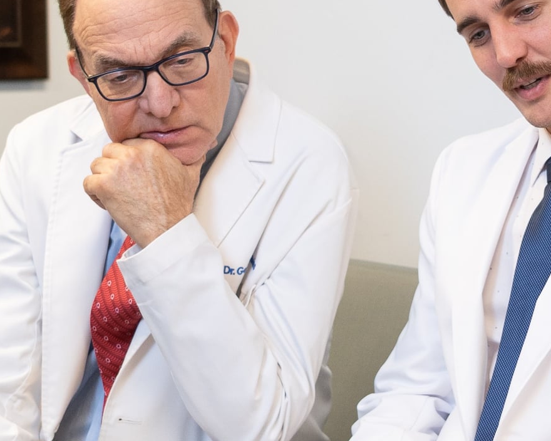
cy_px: 215
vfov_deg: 11.4
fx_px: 2218
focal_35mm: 136
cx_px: 471
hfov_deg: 14.1
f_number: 4
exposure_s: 1/80
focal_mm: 37
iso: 640
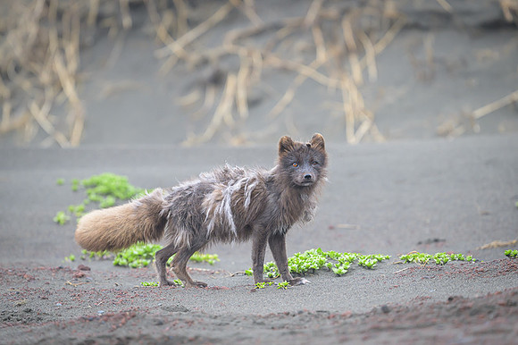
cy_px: 172
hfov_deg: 3.7
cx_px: 259
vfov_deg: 2.5
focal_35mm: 560
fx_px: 8053
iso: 1600
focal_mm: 560
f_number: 5
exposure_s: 1/1000
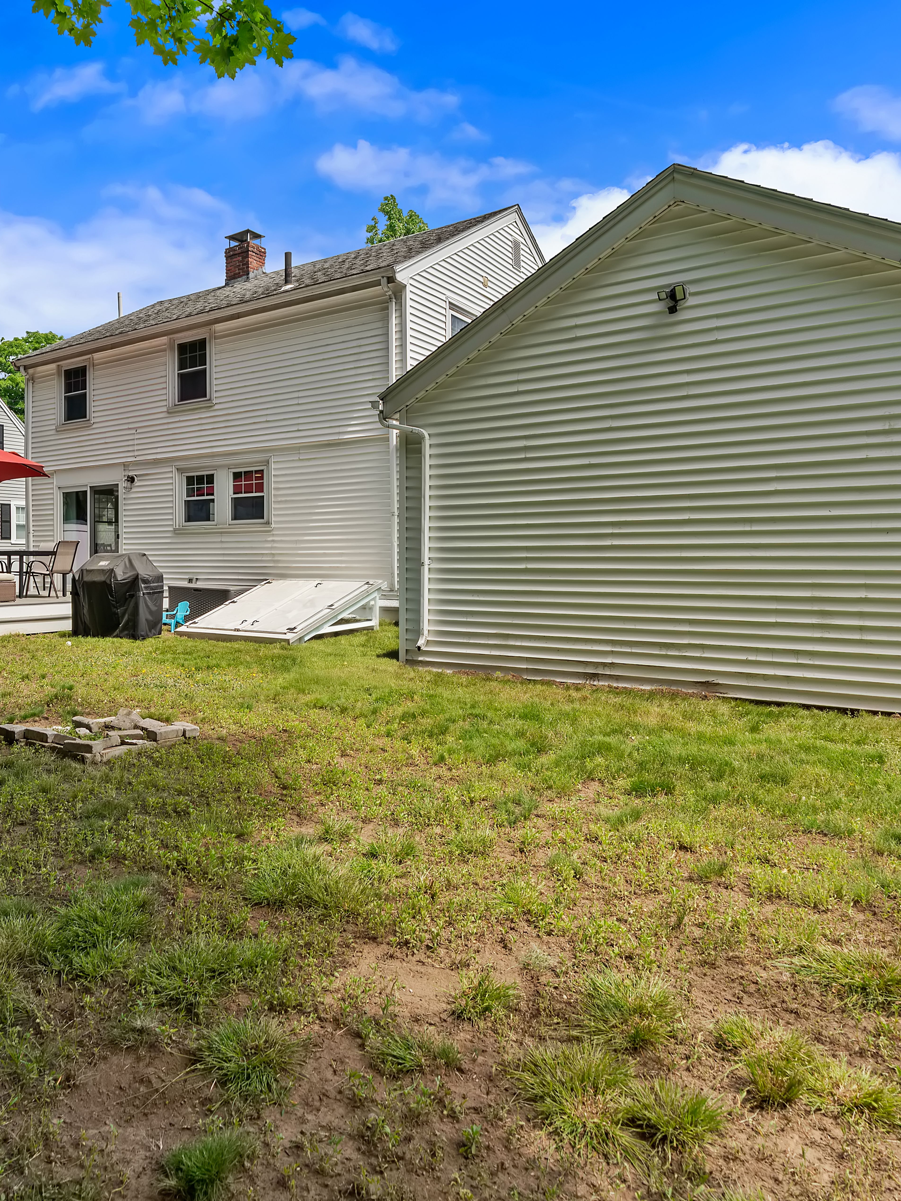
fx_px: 833
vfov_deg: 71.6
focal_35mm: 24
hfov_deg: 55.4
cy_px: 583
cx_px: 289
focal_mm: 16
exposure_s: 1/15
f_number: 8
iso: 125
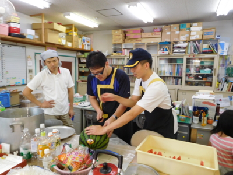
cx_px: 116
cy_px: 88
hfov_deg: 69.4
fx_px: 168
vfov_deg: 54.9
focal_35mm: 25
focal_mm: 4.5
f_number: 3.4
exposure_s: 1/30
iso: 140
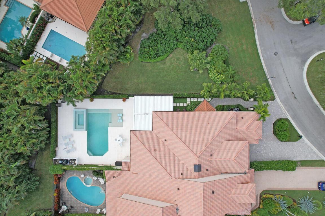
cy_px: 108
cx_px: 162
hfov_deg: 78.6
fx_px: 199
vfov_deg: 57.2
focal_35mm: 22
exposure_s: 1/1000
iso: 100
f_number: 2.8
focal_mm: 8.38
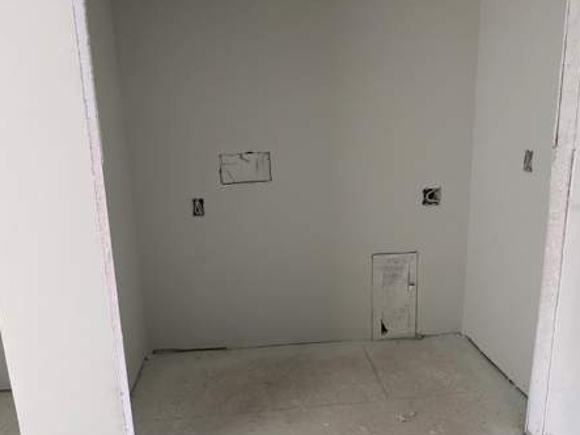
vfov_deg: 53.0
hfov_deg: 67.3
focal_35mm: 26
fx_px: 436
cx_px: 289
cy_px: 207
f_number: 1.78
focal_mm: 6.76
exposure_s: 1/60
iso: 640
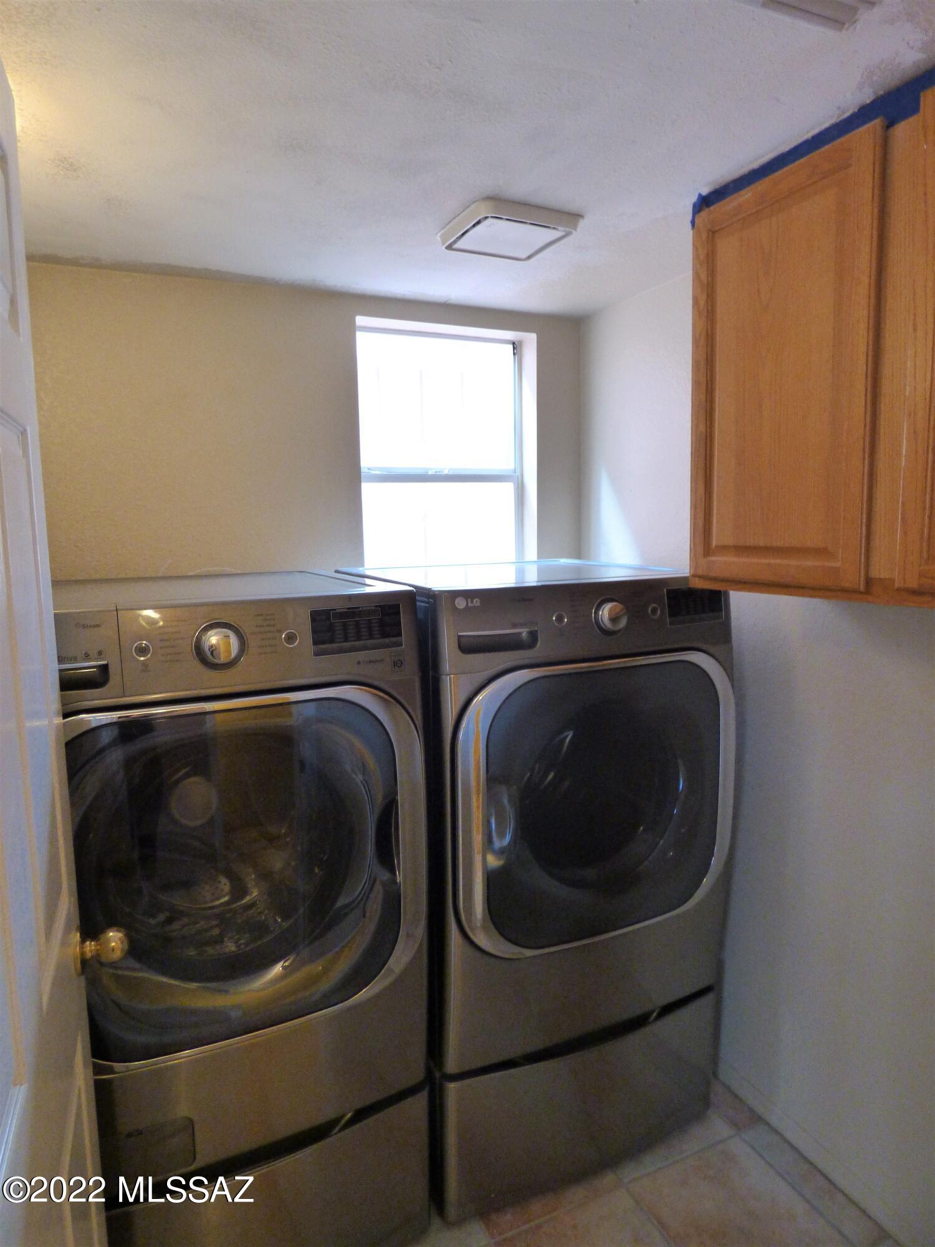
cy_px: 624
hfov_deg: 66.0
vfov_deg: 81.7
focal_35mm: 20
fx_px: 720
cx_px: 468
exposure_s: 1/60
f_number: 2.8
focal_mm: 3.58
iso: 400
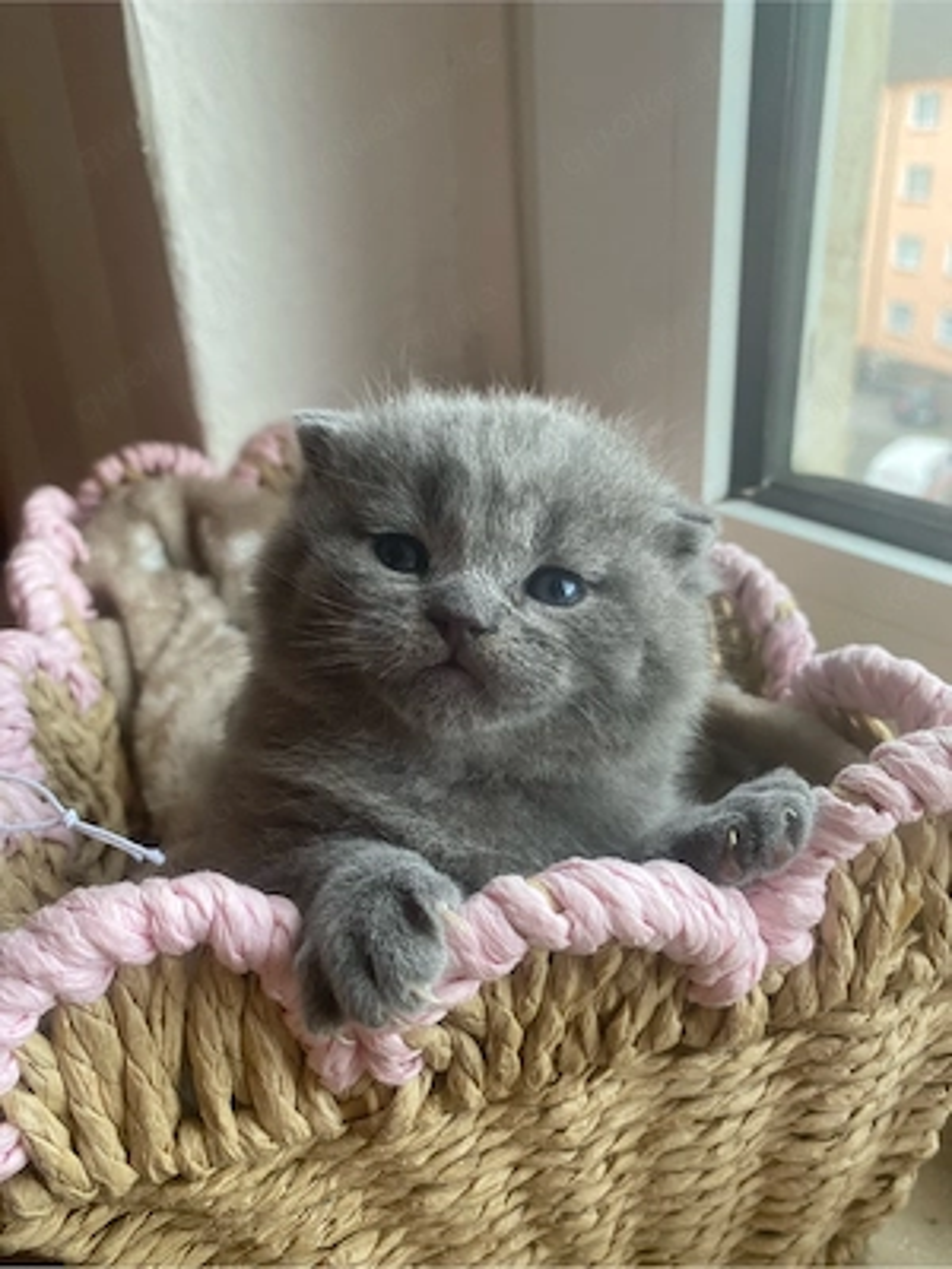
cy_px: 634
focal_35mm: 25
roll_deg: +3.3
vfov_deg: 69.4
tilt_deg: -25.2
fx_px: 917
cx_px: 476
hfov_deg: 54.9
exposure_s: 1/121
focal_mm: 4.25
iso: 100
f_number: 1.8
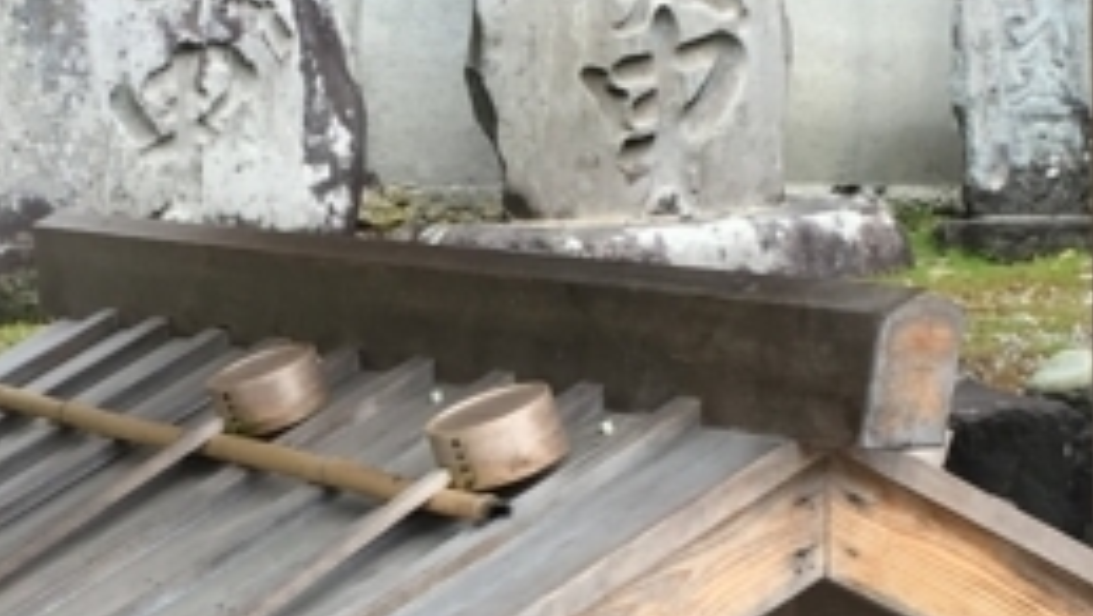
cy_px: 561
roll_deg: +0.7
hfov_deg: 17.1
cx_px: 460
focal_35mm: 125
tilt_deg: -8.5
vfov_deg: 9.7
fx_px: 3625
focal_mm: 4.15
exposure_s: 1/120
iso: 25
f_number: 2.2
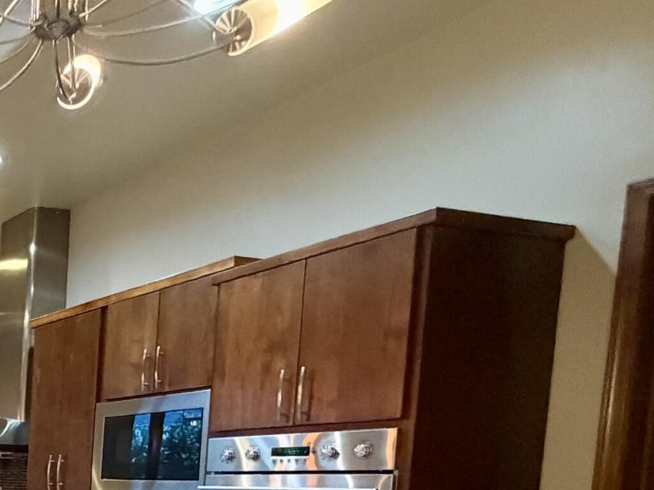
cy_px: 539
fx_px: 775
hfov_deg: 31.1
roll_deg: -2.0
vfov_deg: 31.2
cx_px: -263
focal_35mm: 41
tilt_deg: -5.0
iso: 500
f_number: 2.2
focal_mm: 2.22
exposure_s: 1/60
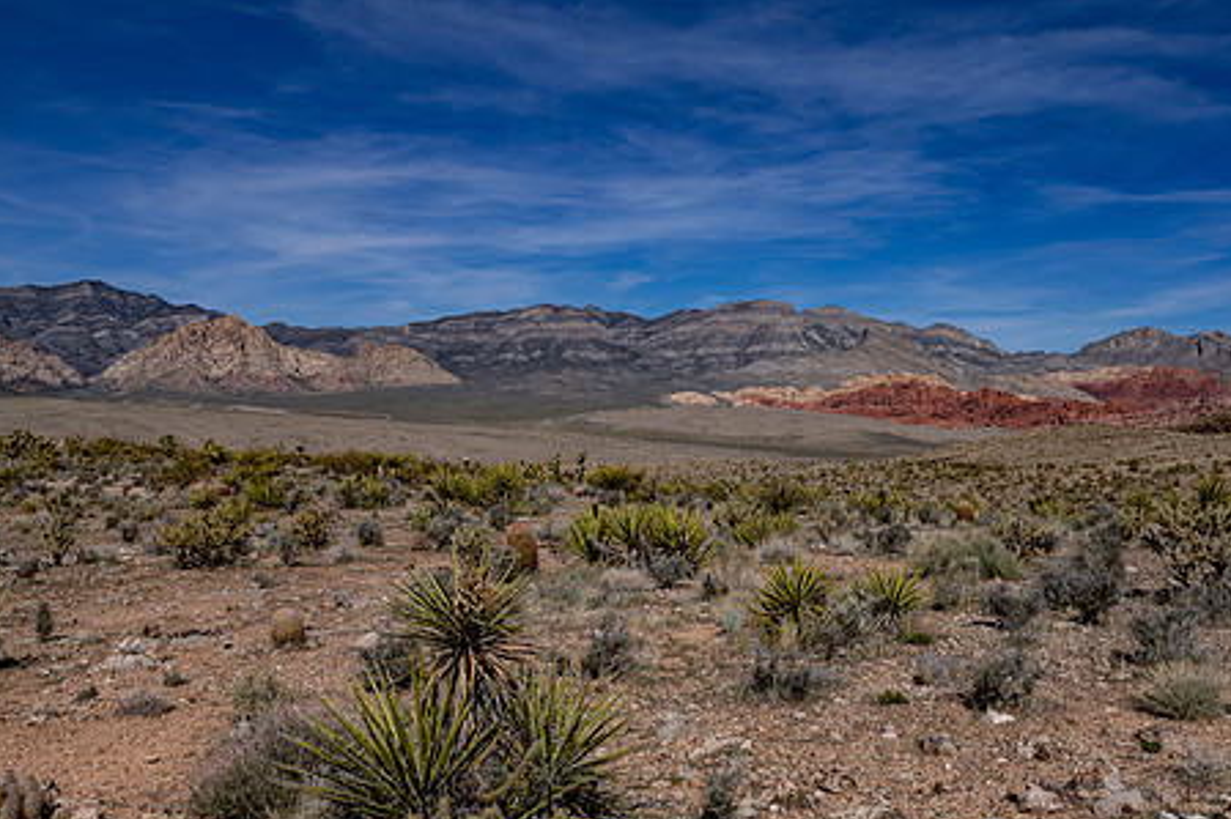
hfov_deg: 59.9
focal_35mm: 31
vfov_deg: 42.3
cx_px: 721
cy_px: 416
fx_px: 1060
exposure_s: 1/800
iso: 110
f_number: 8
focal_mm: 24
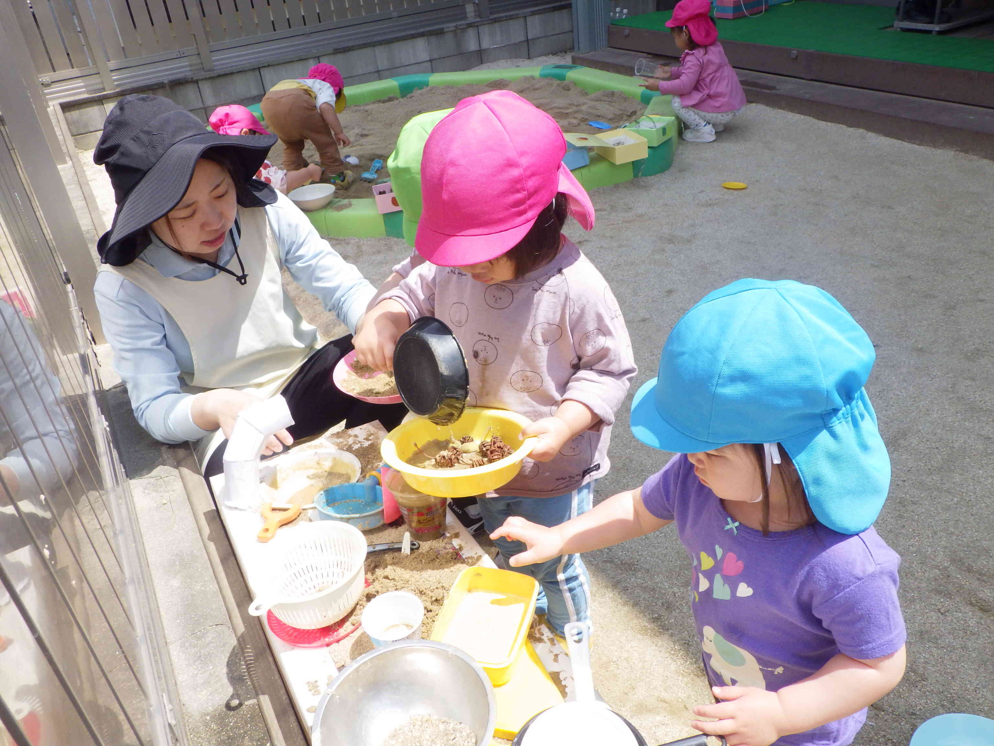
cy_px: 373
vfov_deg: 49.7
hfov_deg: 63.4
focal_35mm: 28
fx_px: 804
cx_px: 497
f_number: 4.2
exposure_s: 1/800
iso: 250
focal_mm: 5
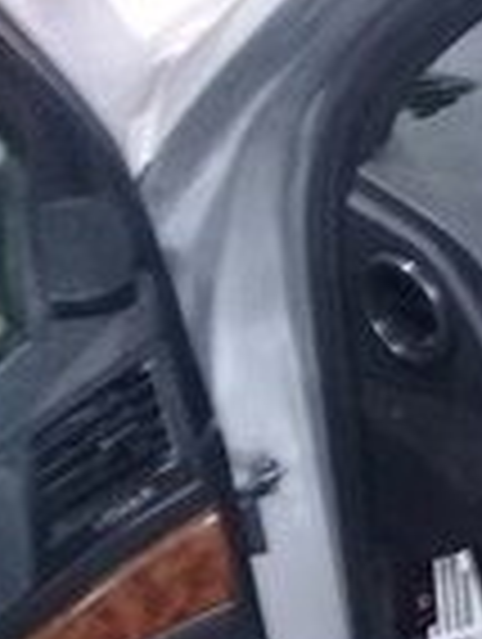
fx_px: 1999
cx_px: 766
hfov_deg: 12.9
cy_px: 778
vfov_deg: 17.3
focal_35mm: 108
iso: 250
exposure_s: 1/17
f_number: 2.2
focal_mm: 3.3
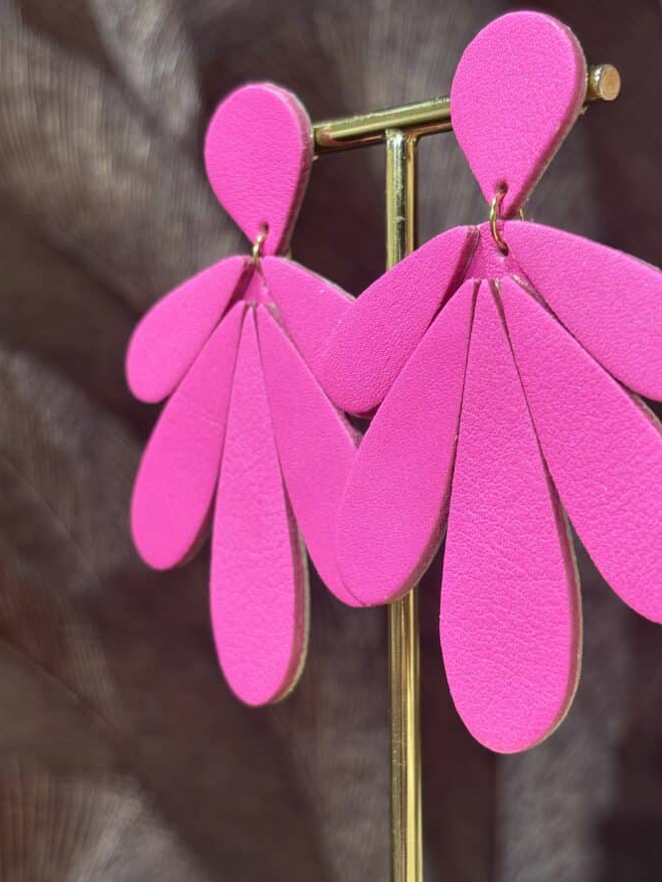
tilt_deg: -3.1
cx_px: 353
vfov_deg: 32.2
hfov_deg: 24.4
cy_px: 445
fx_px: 1529
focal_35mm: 60
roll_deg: +0.4
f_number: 1.6
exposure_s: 1/50
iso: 40
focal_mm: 5.96
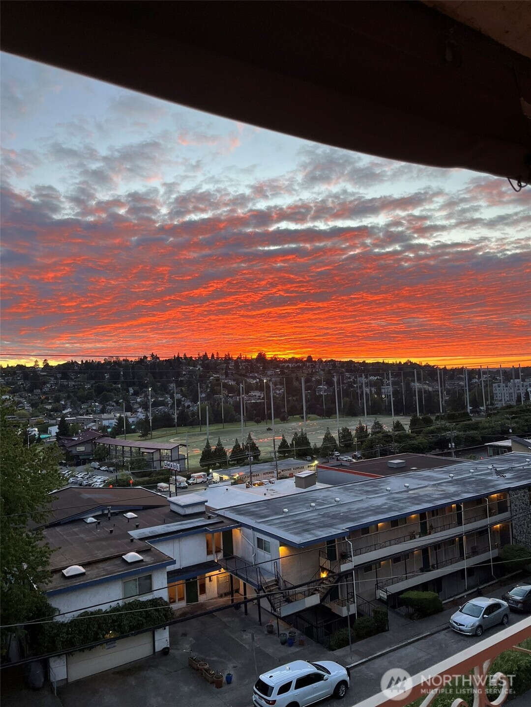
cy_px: 354
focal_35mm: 26
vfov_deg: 67.3
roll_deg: +2.4
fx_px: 532
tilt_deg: +3.2
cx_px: 266
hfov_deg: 53.1
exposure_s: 1/121
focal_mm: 5.1
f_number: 1.6
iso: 64
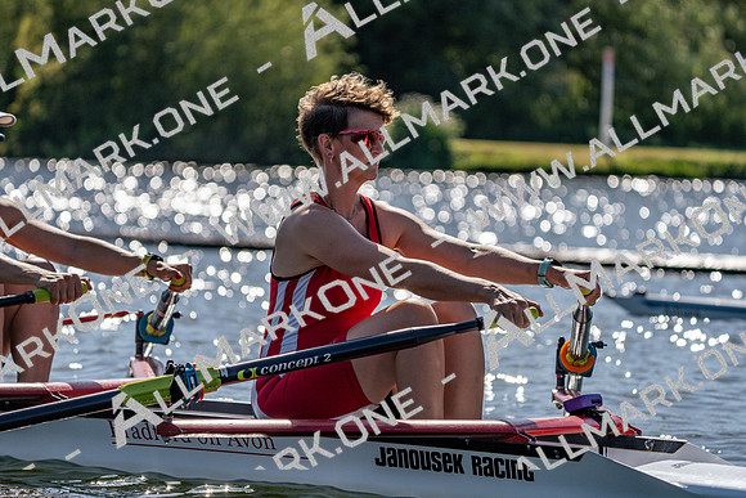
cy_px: 249
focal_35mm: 200
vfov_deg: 6.9
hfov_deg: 10.3
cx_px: 373
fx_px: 4145
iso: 160
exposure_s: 1/2000
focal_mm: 200
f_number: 5.6
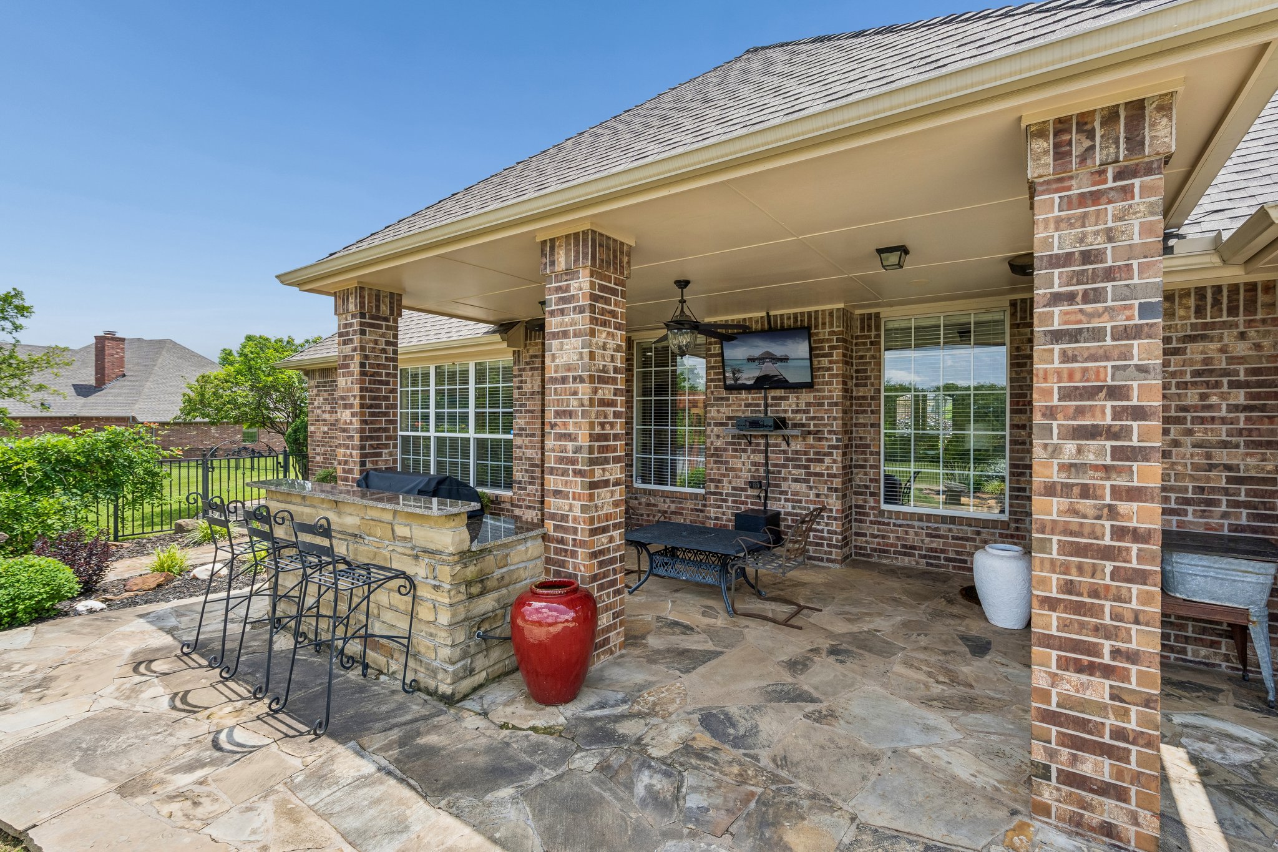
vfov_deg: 73.7
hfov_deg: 96.7
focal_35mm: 16
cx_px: 639
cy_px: 426
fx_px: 568
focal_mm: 16
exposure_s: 1/250
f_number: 8
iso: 200
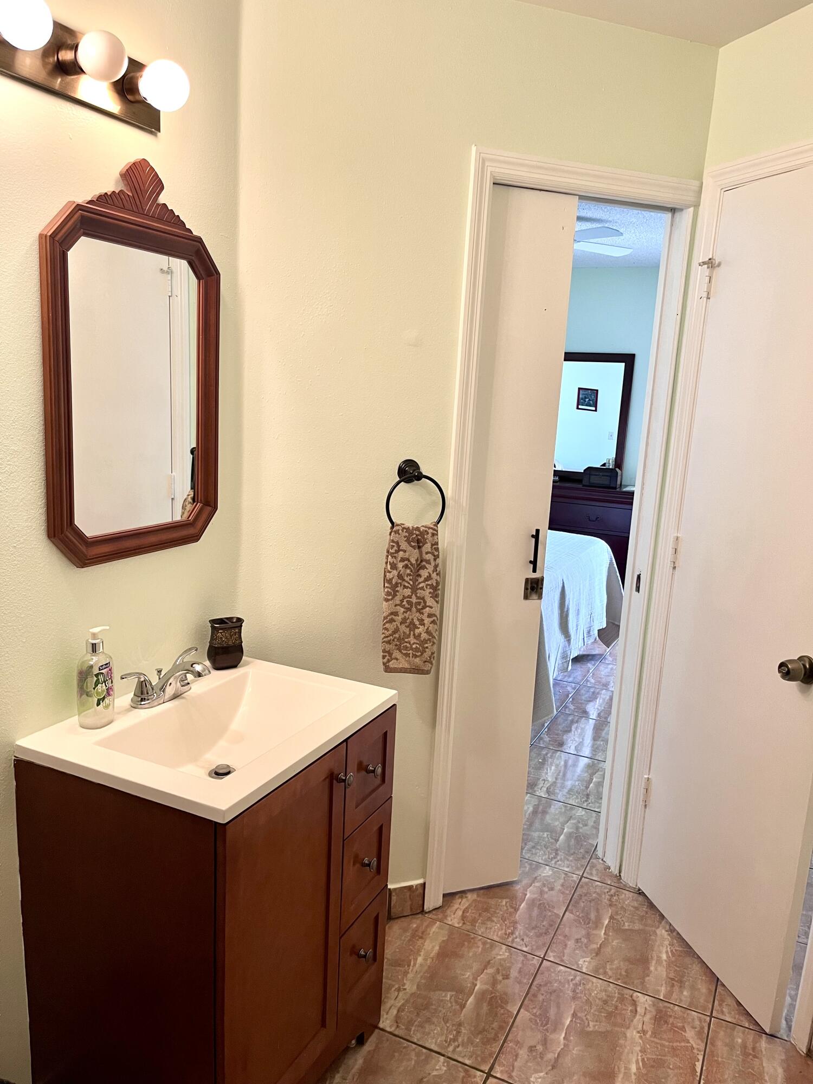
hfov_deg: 53.1
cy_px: 542
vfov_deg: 67.3
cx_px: 406
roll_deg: -3.4
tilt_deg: -10.5
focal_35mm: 26
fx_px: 814
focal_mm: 5.1
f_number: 1.6
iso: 160
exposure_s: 1/60
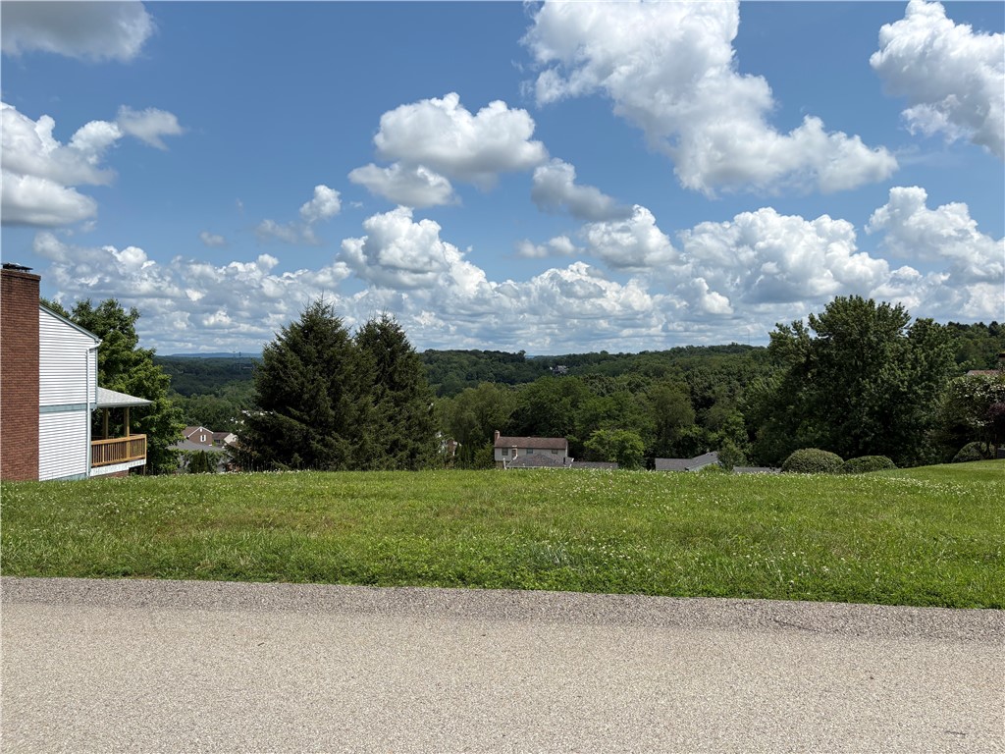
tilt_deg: -0.4
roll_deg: +0.0
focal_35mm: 26
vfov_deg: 53.1
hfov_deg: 67.3
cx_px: 502
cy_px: 377
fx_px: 755
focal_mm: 5.96
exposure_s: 1/5814
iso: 50
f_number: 1.6
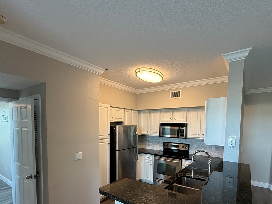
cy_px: 135
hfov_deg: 81.7
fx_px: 157
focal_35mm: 20
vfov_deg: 64.4
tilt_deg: -4.4
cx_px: 136
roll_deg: +0.0
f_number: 2.2
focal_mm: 2.22
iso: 250
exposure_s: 1/120
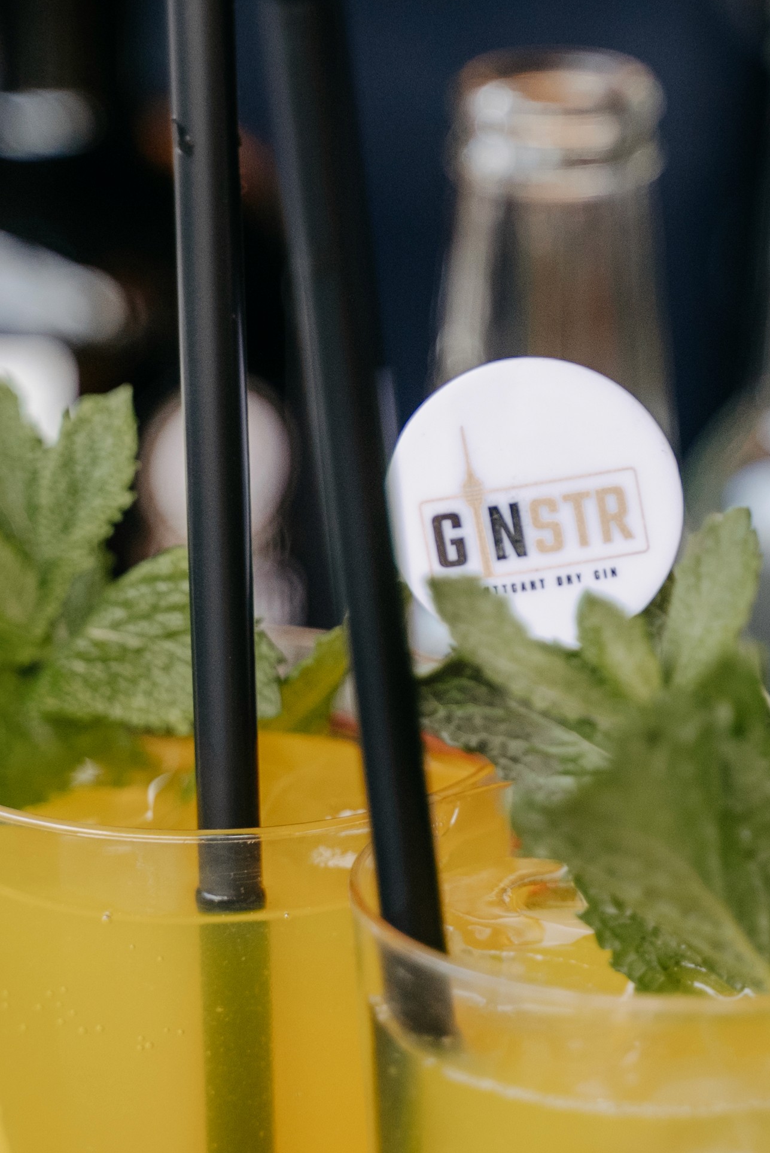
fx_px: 5287
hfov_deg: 8.3
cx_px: 464
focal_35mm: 165
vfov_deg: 12.4
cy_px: 517
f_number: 2.8
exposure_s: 1/200
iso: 640
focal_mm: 75
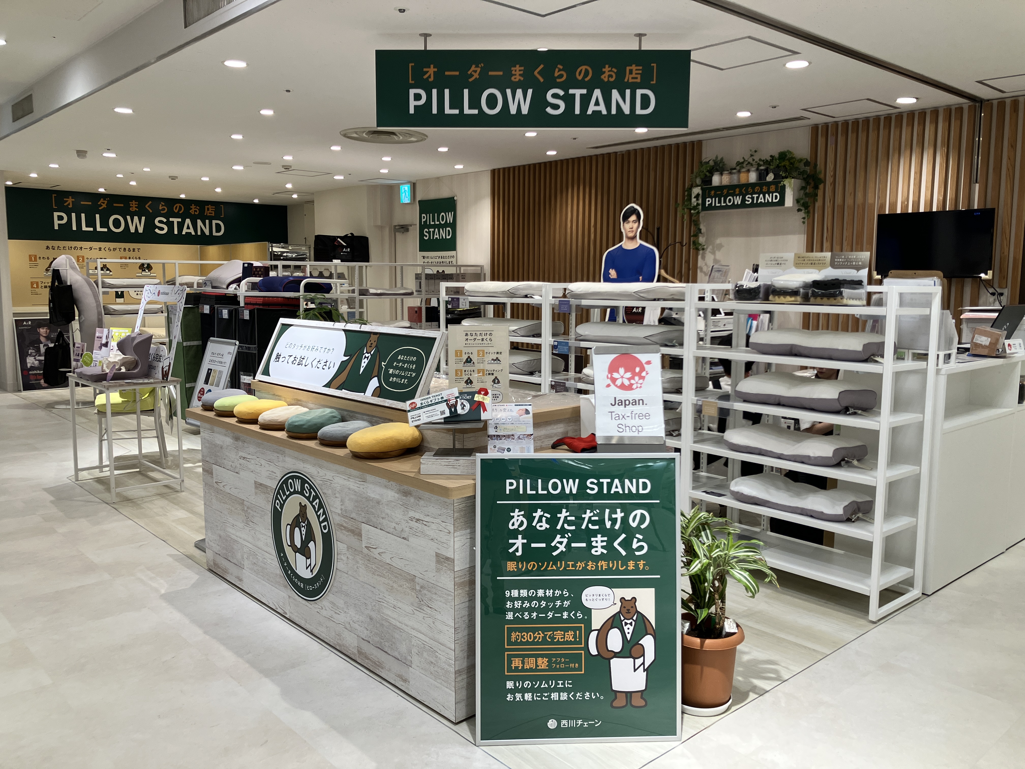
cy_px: 384
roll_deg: -0.2
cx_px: 512
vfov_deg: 49.7
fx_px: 829
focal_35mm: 28
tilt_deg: -5.5
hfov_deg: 63.4
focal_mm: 3.99
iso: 50
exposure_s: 1/100
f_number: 1.8
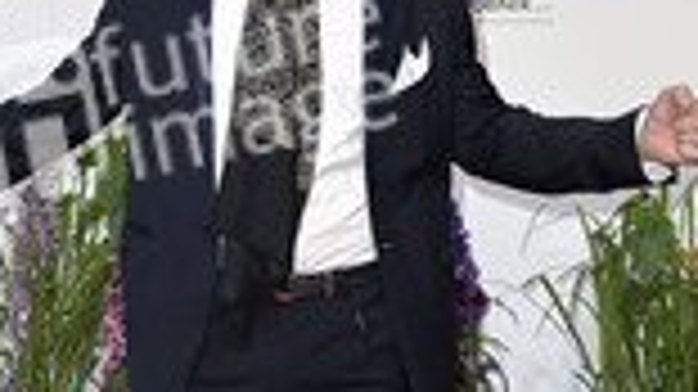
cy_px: 329
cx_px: 297
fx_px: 2201
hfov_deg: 18.0
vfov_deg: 10.1
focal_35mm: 119
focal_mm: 44
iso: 640
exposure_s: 1/200
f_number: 6.3
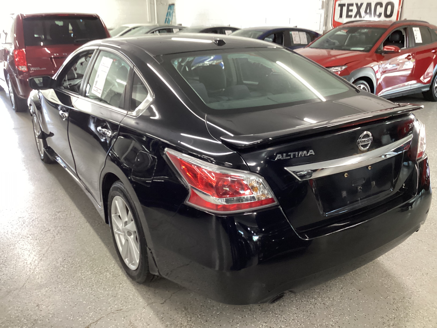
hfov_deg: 58.4
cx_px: 218
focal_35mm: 31
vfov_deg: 45.4
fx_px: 391
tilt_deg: -21.0
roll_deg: +0.2
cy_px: 164
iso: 250
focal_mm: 3.3
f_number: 2.4
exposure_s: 1/50
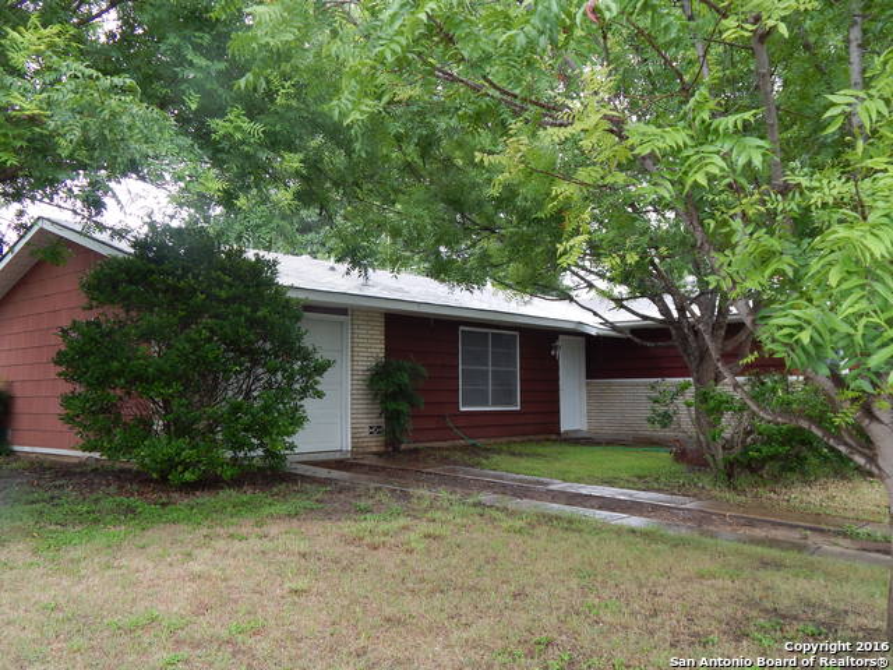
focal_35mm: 31
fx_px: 800
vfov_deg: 45.4
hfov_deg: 58.4
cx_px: 446
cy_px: 335
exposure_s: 1/100
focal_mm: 5.6
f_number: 3.2
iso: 125
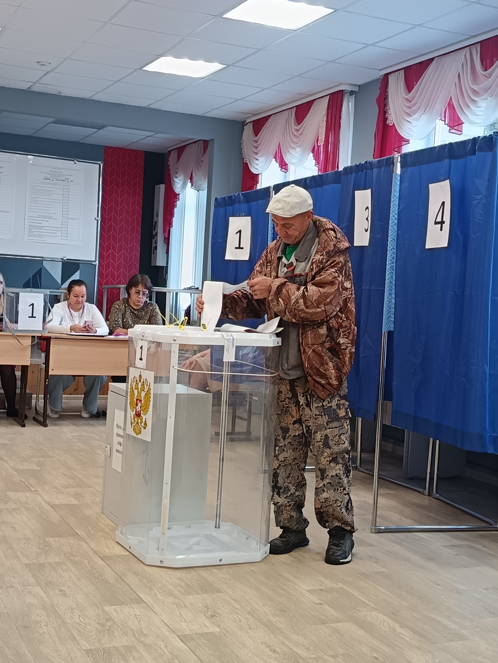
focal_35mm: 50
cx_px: 249
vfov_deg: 38.2
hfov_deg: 29.1
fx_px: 959
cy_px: 332
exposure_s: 1/50
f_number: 1.75
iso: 600
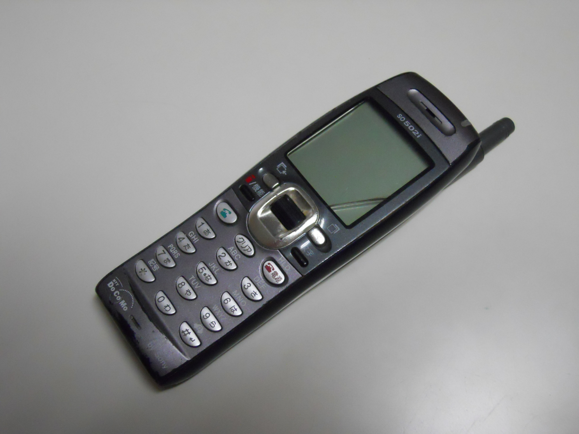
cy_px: 217
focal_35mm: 36
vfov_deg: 39.7
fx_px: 602
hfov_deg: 51.4
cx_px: 290
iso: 800
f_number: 3
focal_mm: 6.4
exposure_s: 1/80
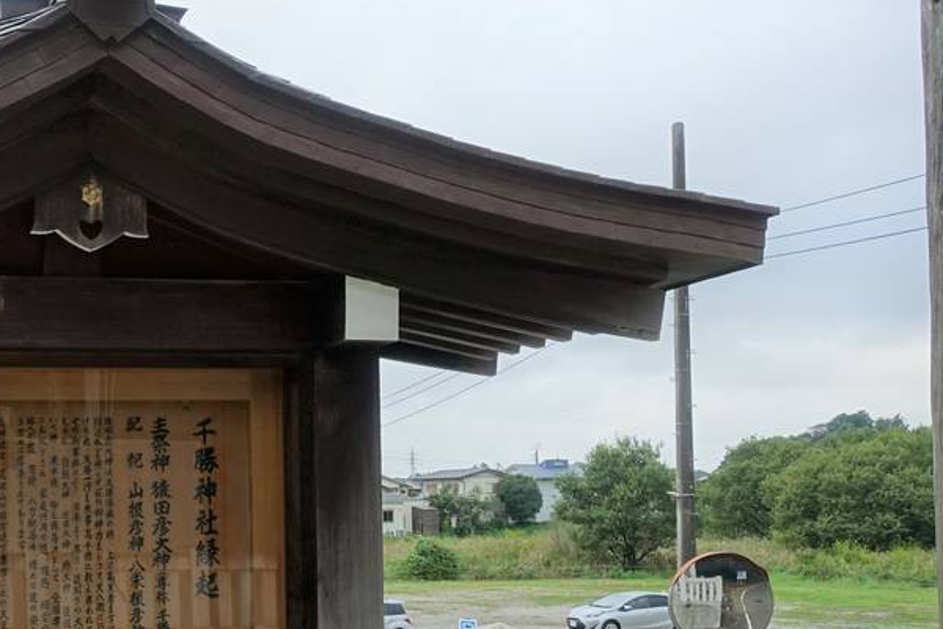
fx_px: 1257
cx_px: 69
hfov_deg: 37.9
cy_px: 475
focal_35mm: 48
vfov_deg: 27.7
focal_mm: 8.8
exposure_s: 1/500
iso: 125
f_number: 4
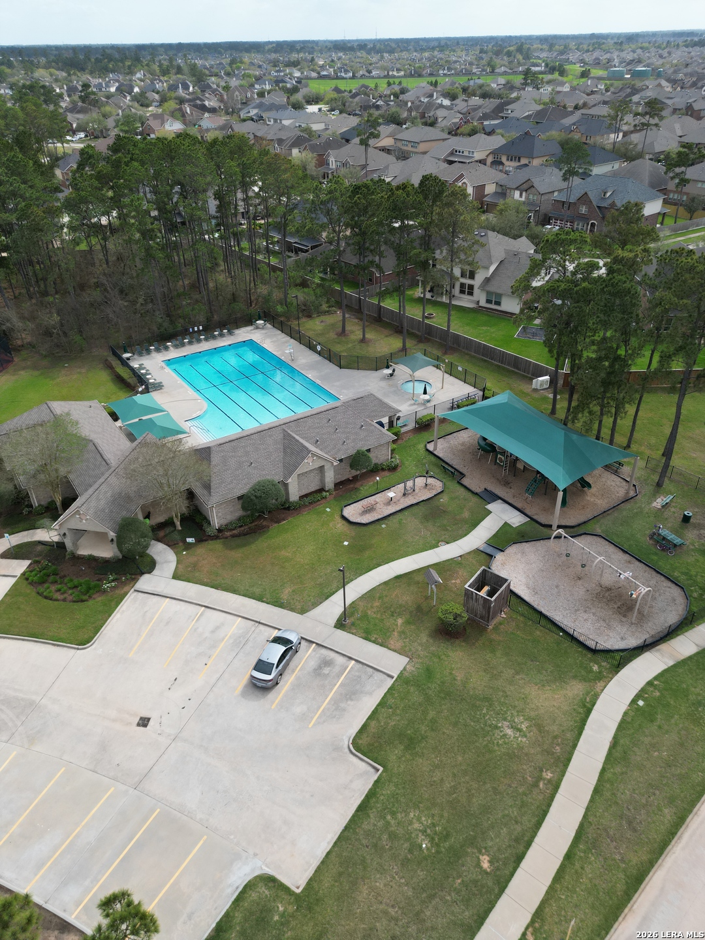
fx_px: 652
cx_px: 352
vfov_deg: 71.6
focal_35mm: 24
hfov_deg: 56.8
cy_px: 470
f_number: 1.7
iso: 140
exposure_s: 1/2500
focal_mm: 6.72
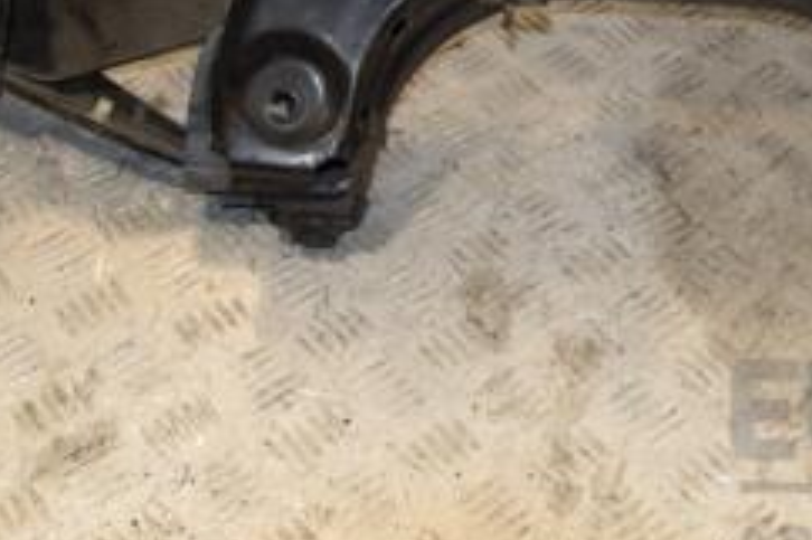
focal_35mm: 67
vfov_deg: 19.5
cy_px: -37
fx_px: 1510
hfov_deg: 29.3
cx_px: 668
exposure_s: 1/200
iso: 800
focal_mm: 18
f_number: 6.3
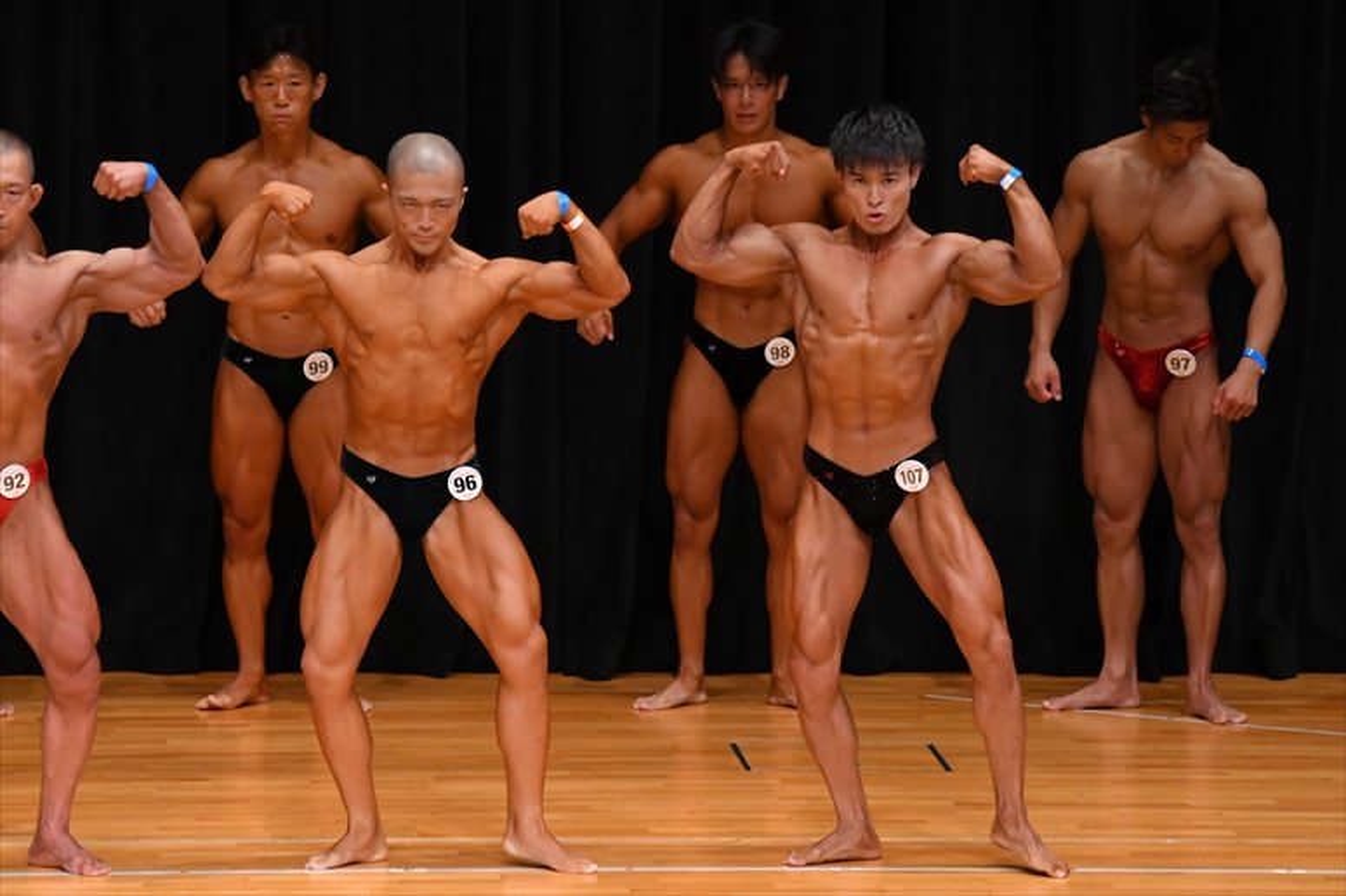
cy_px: 448
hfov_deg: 7.2
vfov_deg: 4.8
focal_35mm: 285
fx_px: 10651
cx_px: 673
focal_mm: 190
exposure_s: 1/400
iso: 3200
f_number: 5.6
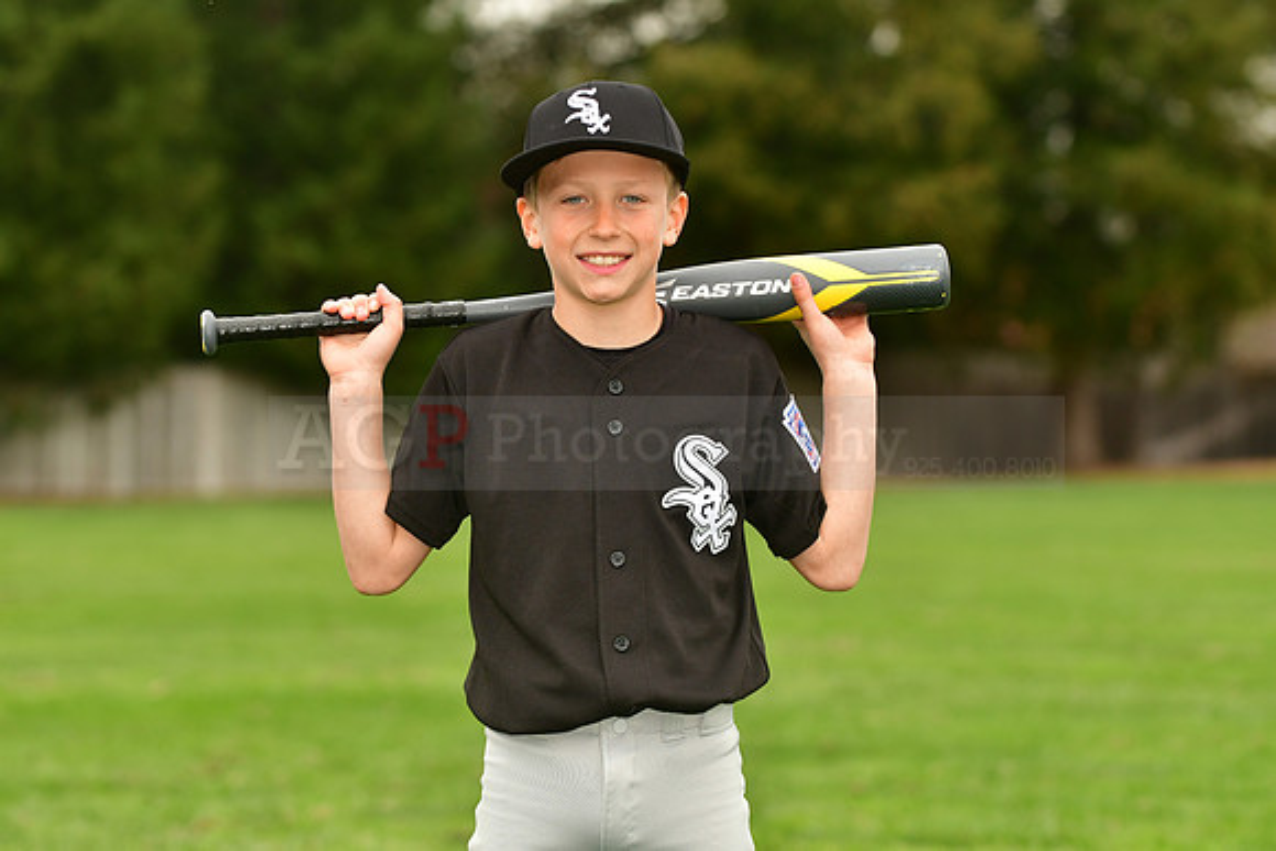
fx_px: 6168
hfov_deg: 11.8
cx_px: 638
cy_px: 426
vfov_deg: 7.9
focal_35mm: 174
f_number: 4
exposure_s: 1/1000
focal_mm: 116
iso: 320
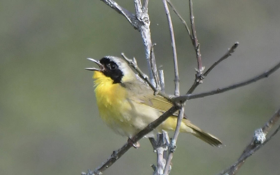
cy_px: 91
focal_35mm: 613
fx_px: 4678
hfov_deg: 3.4
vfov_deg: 2.1
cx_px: 140
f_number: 8
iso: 1250
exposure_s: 1/1250
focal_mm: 400
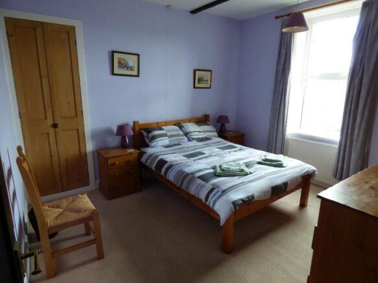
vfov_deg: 66.0
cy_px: 142
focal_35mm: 20
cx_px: 189
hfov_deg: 81.8
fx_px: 218
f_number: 2.8
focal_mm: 3.58
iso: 250
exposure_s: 1/60
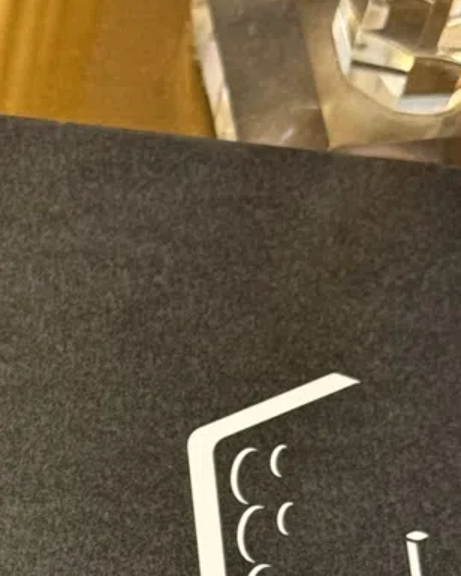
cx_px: -150
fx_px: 2831
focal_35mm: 166
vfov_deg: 11.3
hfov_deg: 9.1
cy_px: 731
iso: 100
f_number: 1.78
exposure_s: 1/50
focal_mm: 6.76
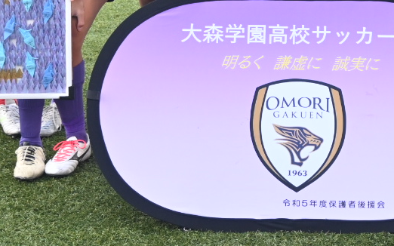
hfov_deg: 17.5
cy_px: -100
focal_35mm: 119
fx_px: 1273
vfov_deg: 10.7
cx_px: 300
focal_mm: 25
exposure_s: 1/160
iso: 400
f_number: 4.2
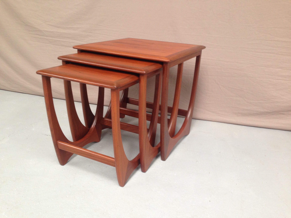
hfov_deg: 55.4
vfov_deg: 42.9
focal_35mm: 33
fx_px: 277
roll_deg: -2.1
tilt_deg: -20.2
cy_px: 109
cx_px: 146
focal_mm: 4.12
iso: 125
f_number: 2.4
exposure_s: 1/20
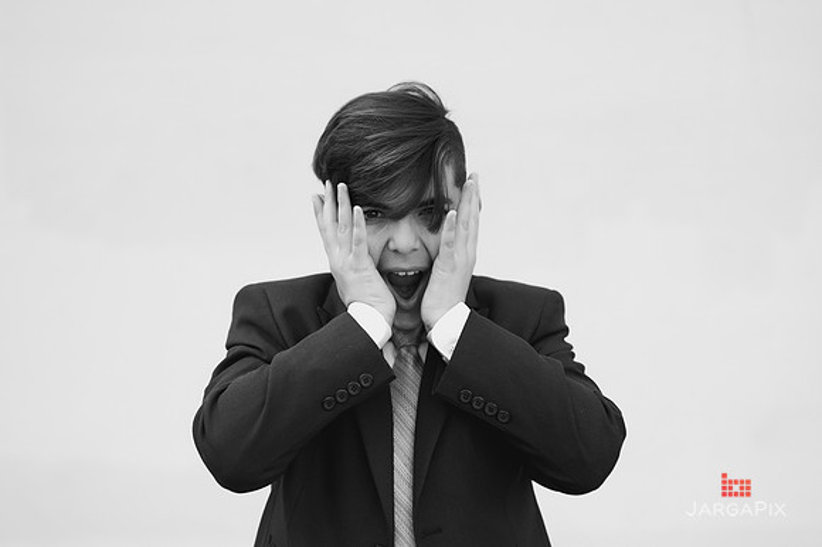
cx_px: 428
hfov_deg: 20.0
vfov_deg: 13.4
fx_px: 2328
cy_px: 264
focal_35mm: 102
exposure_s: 1/2000
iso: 400
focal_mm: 98
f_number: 3.2
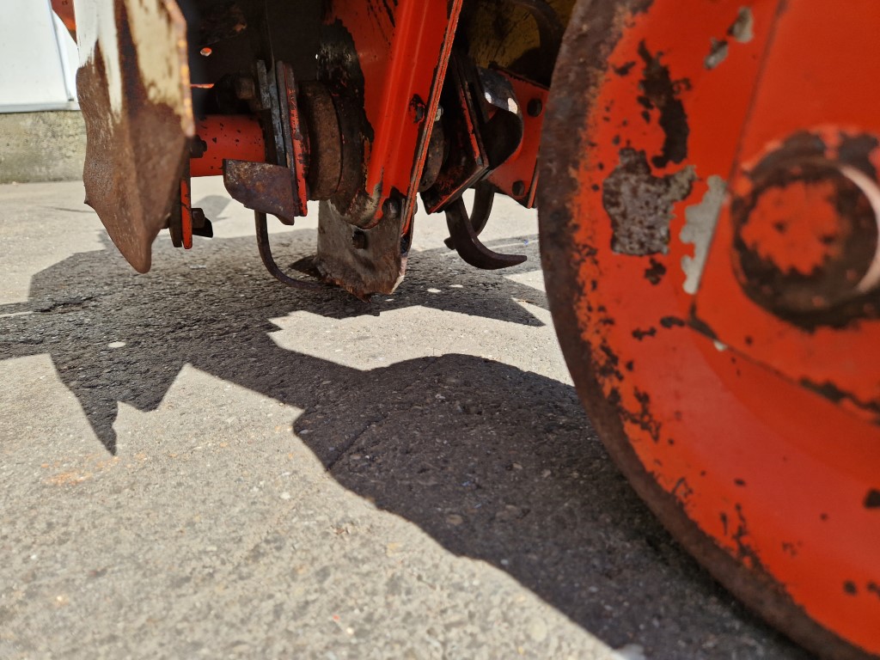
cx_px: 440
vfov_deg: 58.9
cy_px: 330
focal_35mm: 23
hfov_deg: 73.9
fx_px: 585
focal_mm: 5.4
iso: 50
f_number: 1.8
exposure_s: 1/423
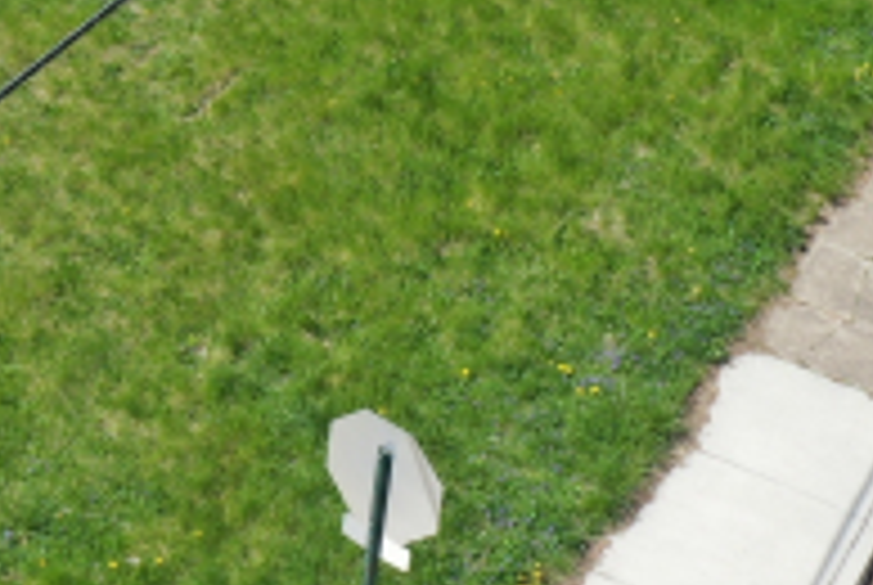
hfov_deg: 18.3
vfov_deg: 12.3
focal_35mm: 108
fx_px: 2623
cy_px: -207
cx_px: -27
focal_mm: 10.26
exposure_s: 1/320
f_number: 5.6
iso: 100
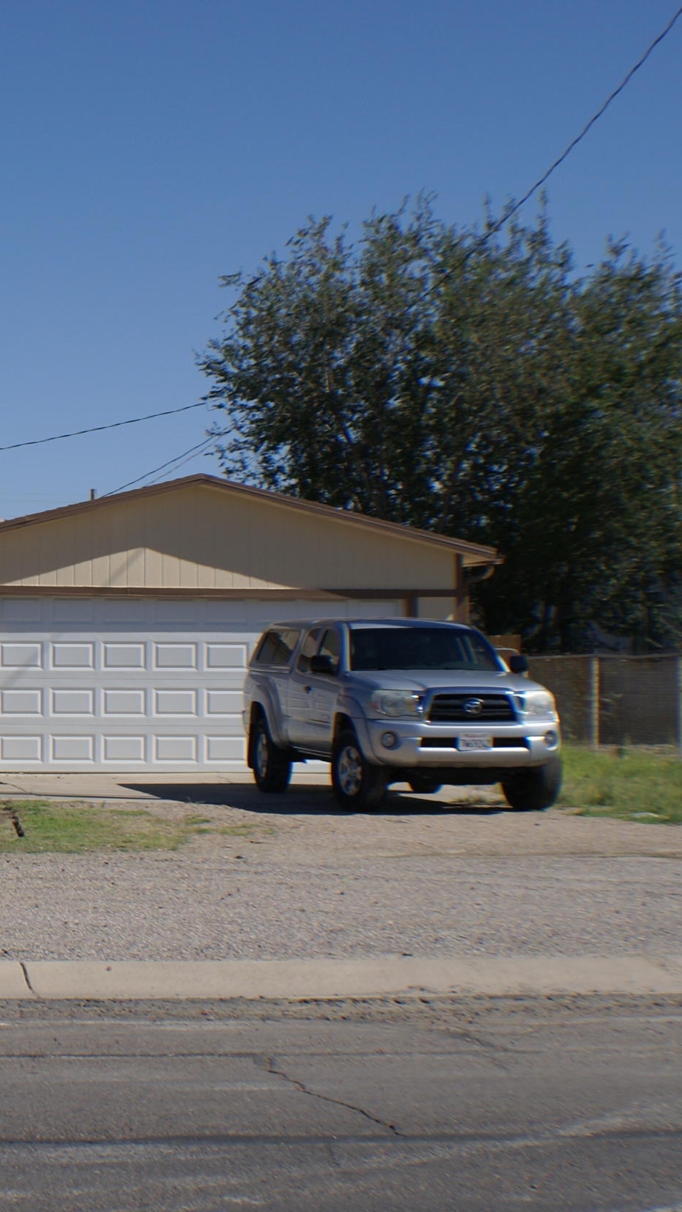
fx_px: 3182
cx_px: -309
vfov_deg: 21.6
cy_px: 572
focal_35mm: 99
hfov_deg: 11.8
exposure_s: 1/640
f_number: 6.3
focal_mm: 35
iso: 100
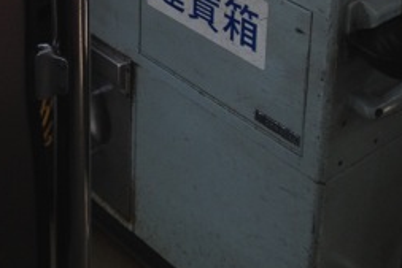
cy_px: -147
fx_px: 1028
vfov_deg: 13.9
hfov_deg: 22.0
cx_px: 110
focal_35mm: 92
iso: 64
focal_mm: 4.28
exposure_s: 1/587
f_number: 2.4
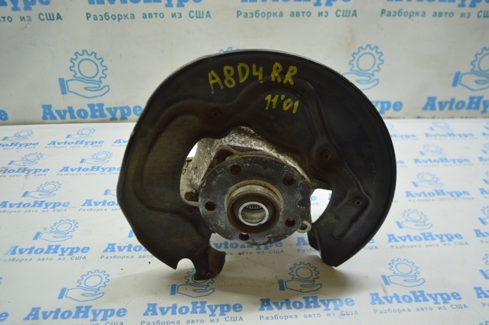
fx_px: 407
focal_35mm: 30
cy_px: 162
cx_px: 244
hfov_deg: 62.0
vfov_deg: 43.5
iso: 400
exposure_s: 1/60
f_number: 3.8
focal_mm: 20
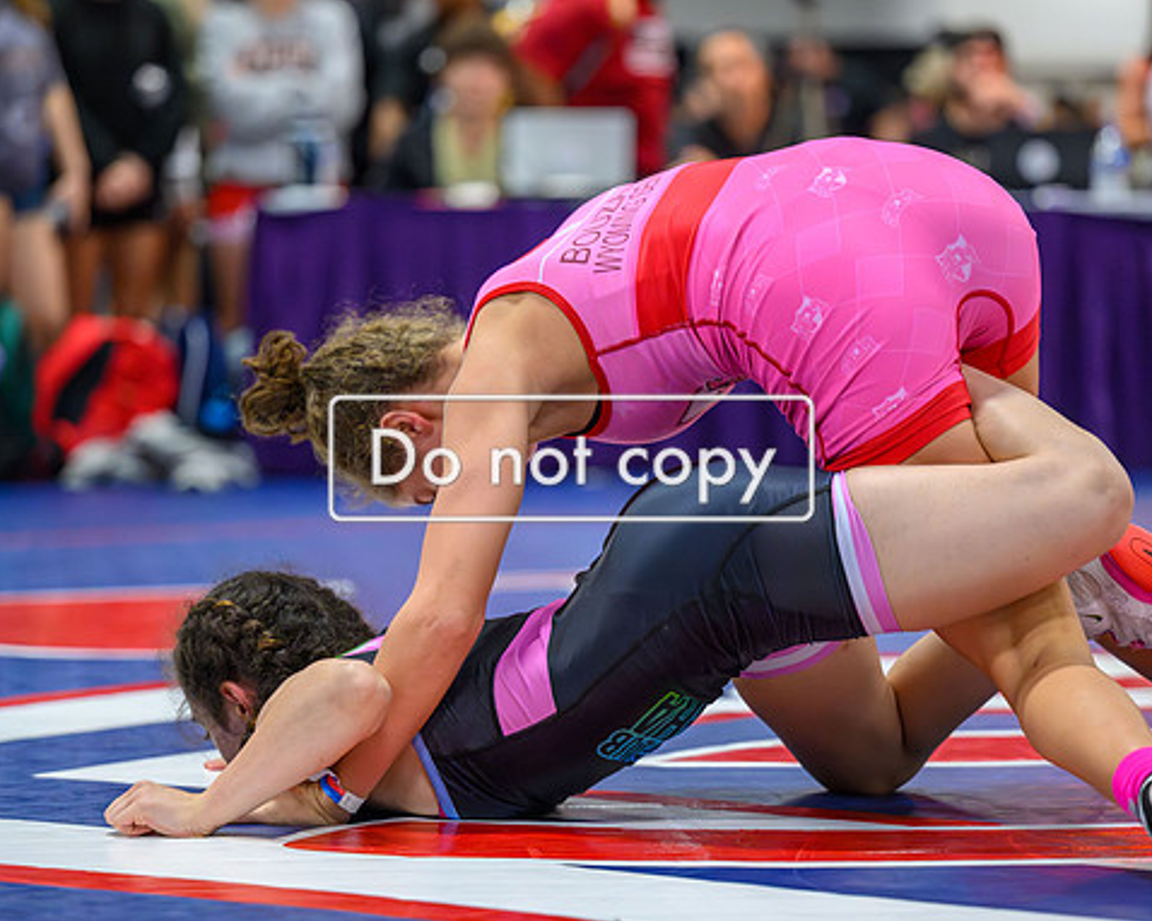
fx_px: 4465
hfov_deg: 14.7
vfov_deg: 11.8
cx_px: 571
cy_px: 459
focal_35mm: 131
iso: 11400
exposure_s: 1/640
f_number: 2.8
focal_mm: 115
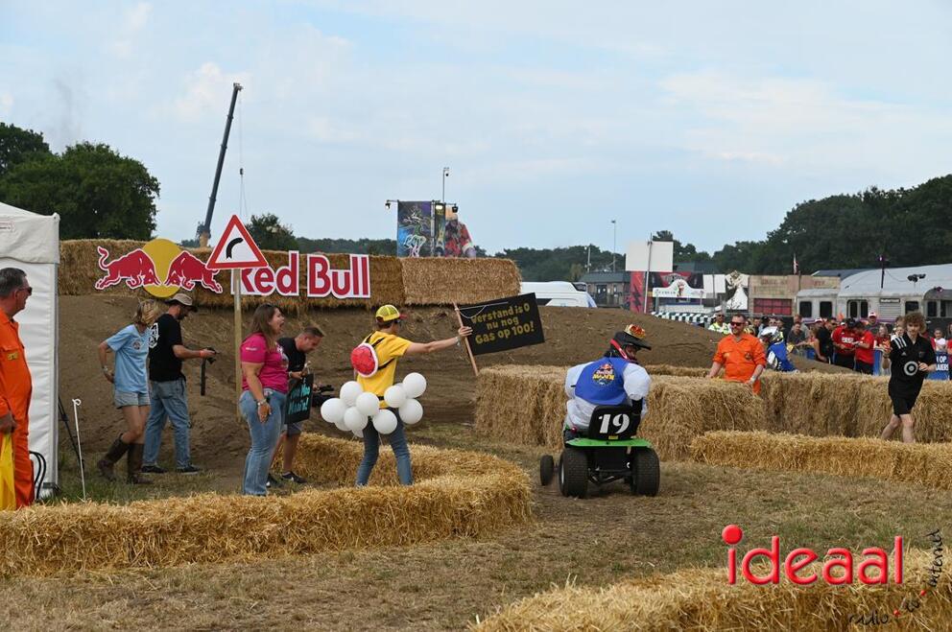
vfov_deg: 19.4
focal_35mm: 70
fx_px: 1849
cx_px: 476
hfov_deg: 28.9
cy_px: 316
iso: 140
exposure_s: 1/500
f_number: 5.6
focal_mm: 70
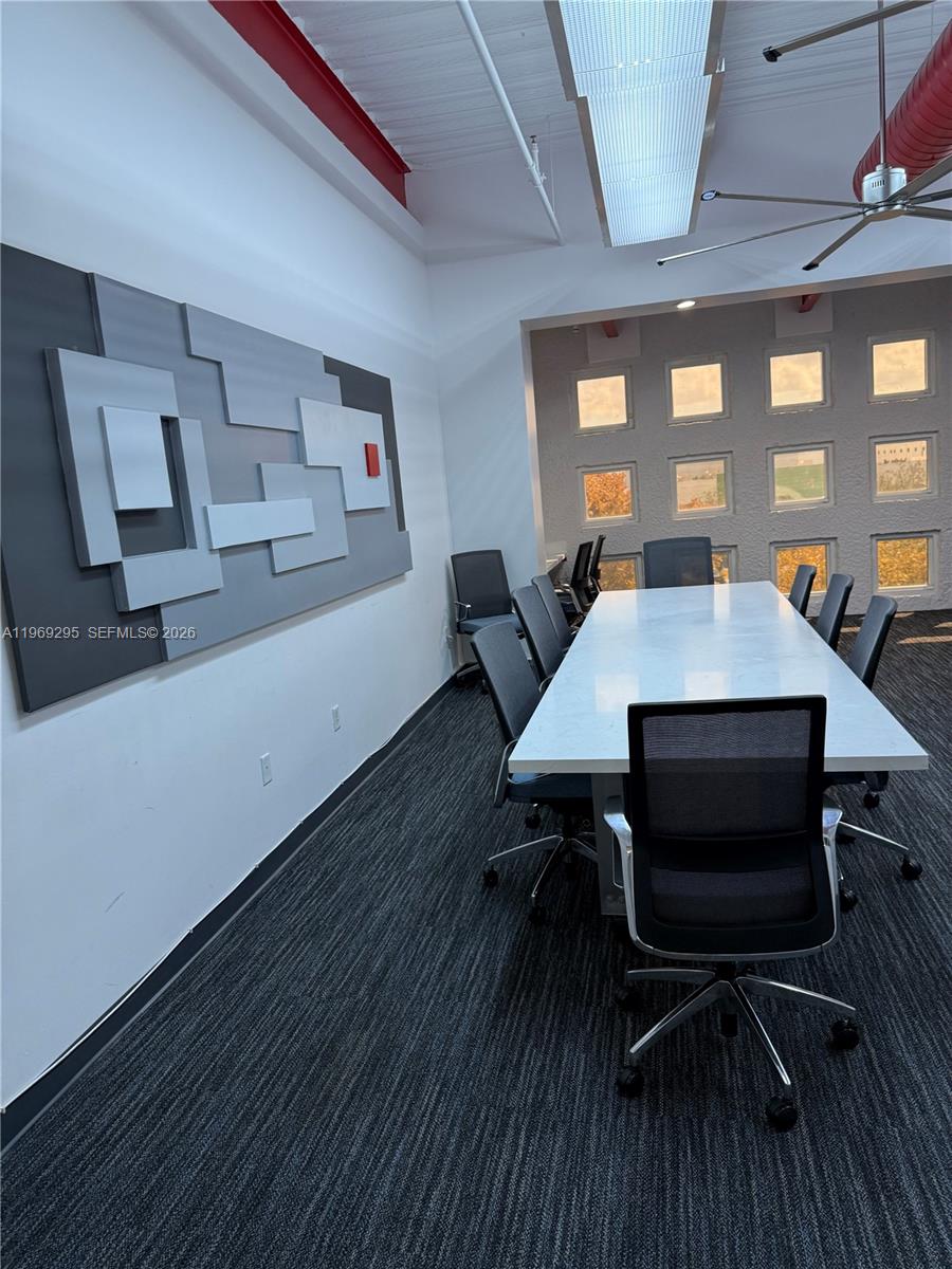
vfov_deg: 71.6
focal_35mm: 24
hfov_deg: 56.8
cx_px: 476
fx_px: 880
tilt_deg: -7.8
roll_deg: +4.8
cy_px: 634
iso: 160
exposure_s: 1/120
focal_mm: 6.76
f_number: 1.78
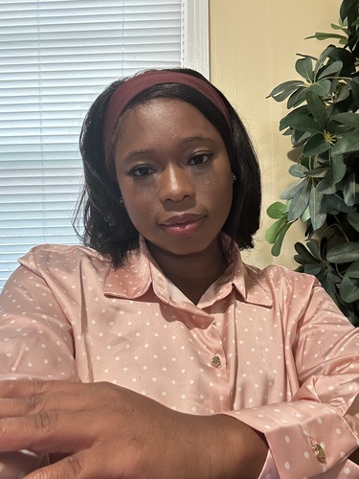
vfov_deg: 60.0
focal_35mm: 30
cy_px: 240
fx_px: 415
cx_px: 180
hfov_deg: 46.8
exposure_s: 1/30
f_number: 1.9
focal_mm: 2.69
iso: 320
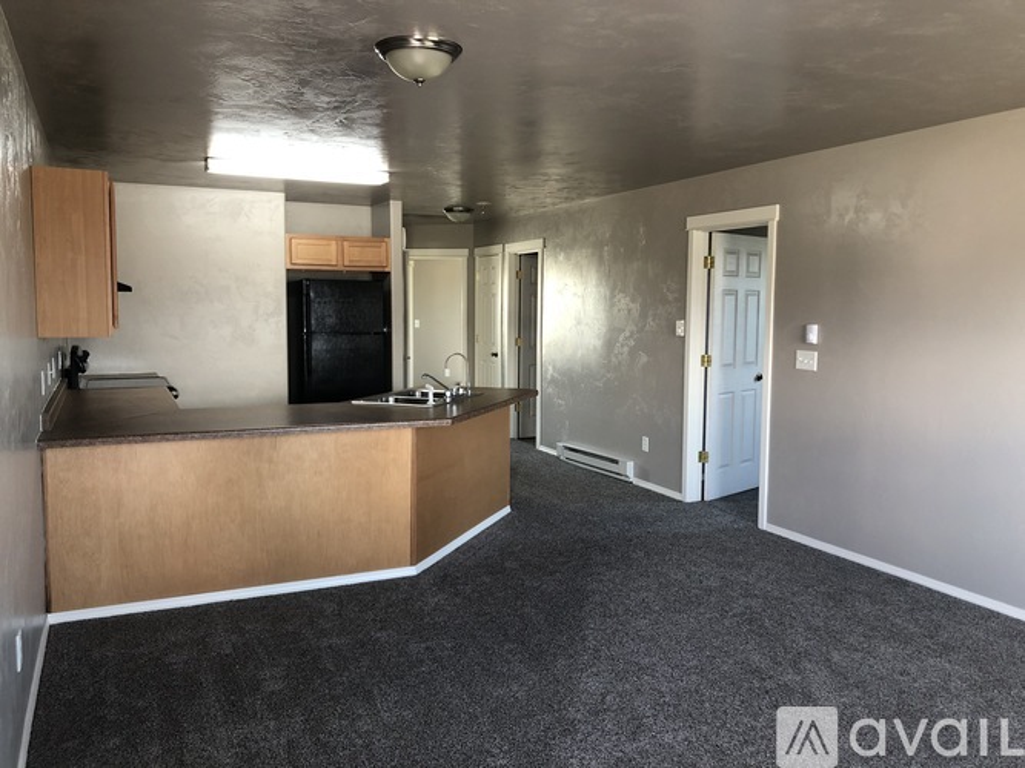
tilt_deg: -5.3
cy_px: 384
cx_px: 512
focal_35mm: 28
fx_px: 829
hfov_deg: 63.5
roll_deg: +0.0
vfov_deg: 49.7
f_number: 1.8
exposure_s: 1/20
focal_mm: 3.99
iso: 40
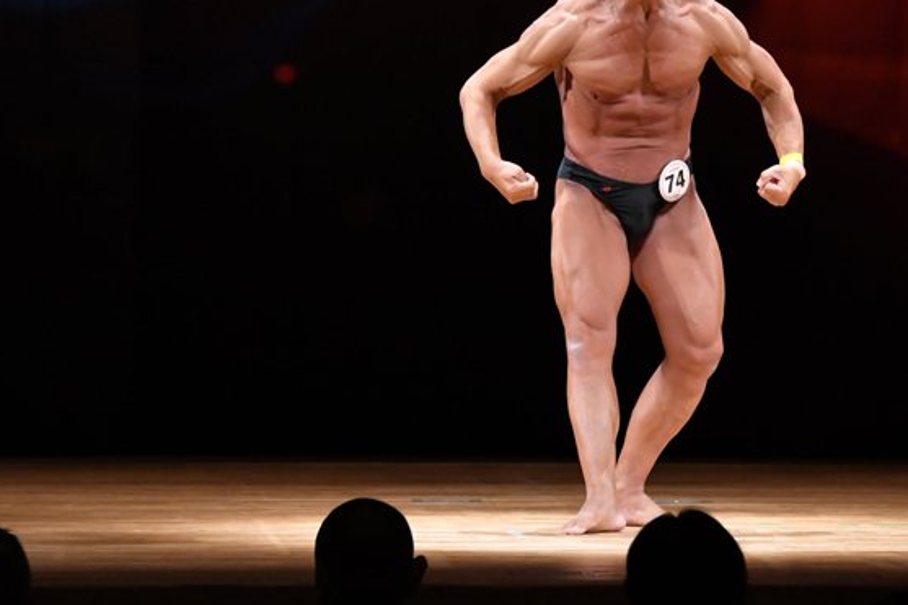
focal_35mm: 334
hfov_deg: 6.2
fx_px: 8421
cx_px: 557
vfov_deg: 4.1
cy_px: 207
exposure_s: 1/400
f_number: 5.6
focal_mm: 160
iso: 4000
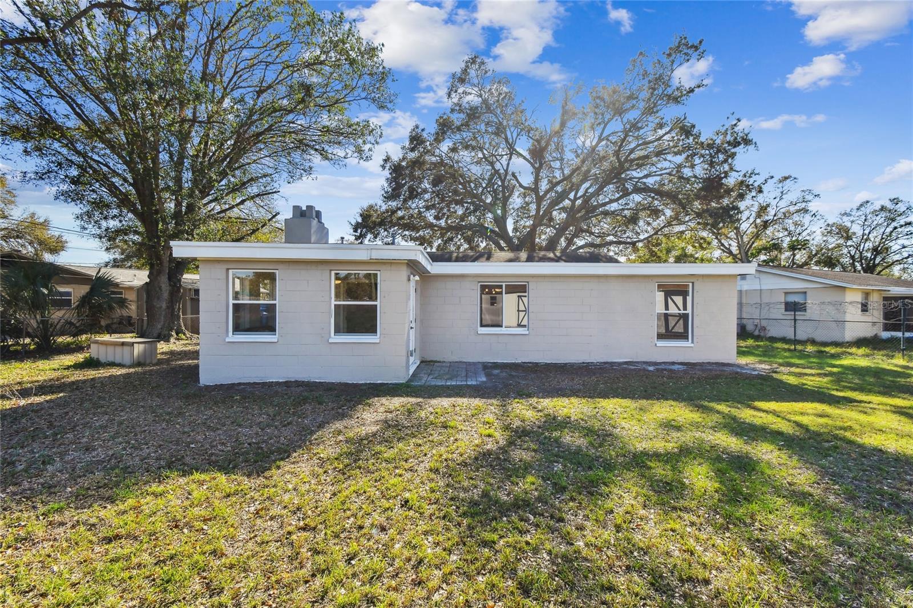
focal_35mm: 15
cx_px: 456
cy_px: 304
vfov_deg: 77.3
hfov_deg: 100.4
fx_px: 380
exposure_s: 1/2000
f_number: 7.1
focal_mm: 10
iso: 100
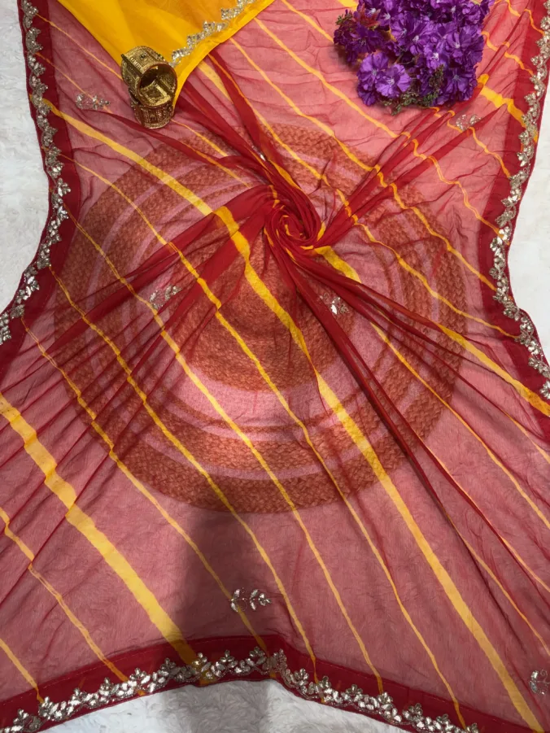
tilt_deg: -74.6
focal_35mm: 26
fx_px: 551
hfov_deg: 53.1
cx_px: 275
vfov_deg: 67.3
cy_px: 366
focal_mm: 5.96
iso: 40
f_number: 1.6
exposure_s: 1/100
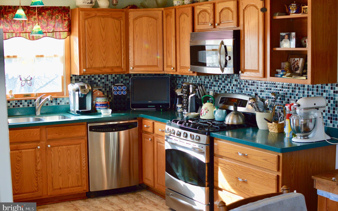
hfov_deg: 37.8
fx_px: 493
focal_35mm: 54
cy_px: 102
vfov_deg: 24.2
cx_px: 169
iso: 400
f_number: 5
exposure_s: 1/100
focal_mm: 35
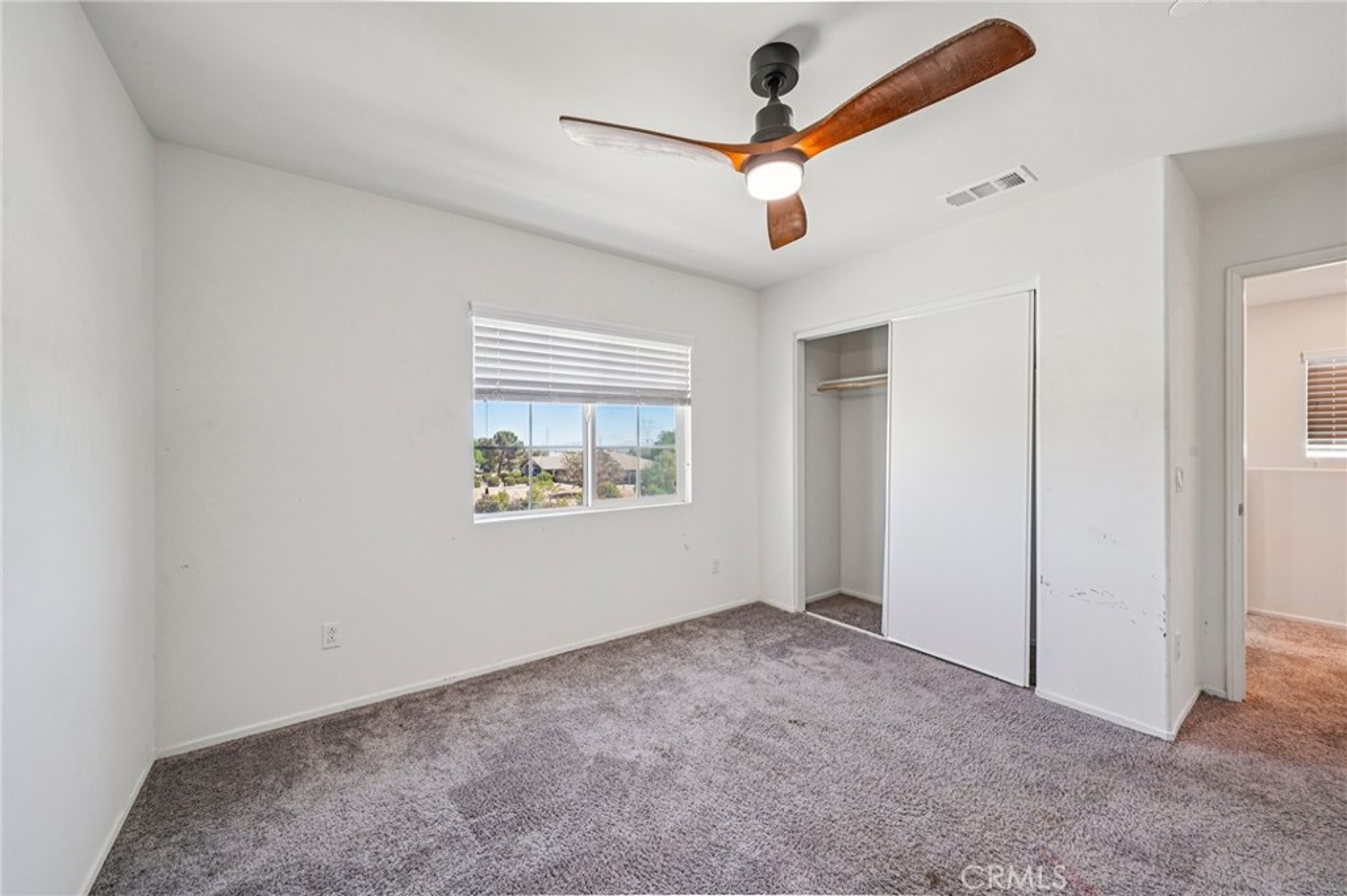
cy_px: 448
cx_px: 674
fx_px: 486
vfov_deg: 85.4
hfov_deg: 108.3
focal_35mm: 13
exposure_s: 1/30
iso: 320
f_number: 9
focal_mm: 13
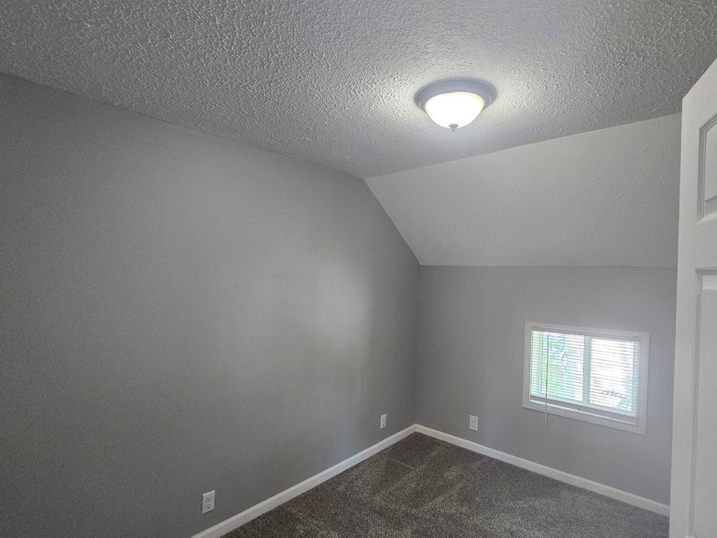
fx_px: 352
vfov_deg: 74.6
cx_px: 392
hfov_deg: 90.8
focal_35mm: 17
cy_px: 290
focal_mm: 2.2
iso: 320
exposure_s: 1/60
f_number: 2.2
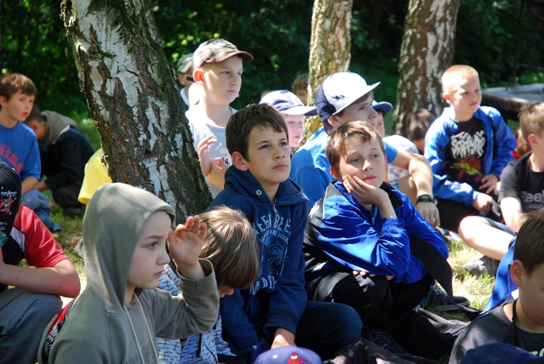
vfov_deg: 13.1
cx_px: 272
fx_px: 1588
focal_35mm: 105
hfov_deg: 19.4
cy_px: 182
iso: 800
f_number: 4.5
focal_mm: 70
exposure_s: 1/200
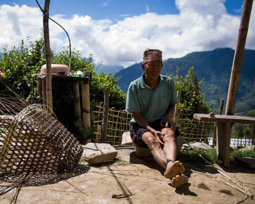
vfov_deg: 37.4
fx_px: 302
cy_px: 103
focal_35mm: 40
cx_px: 103
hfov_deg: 45.6
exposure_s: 1/800
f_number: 3.5
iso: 50
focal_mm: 35
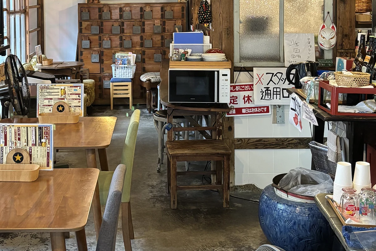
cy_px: 29
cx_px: 165
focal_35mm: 60
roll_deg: +0.0
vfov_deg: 22.1
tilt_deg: -4.2
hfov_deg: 33.4
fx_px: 627
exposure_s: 1/60
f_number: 1.6
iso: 400
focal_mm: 5.96
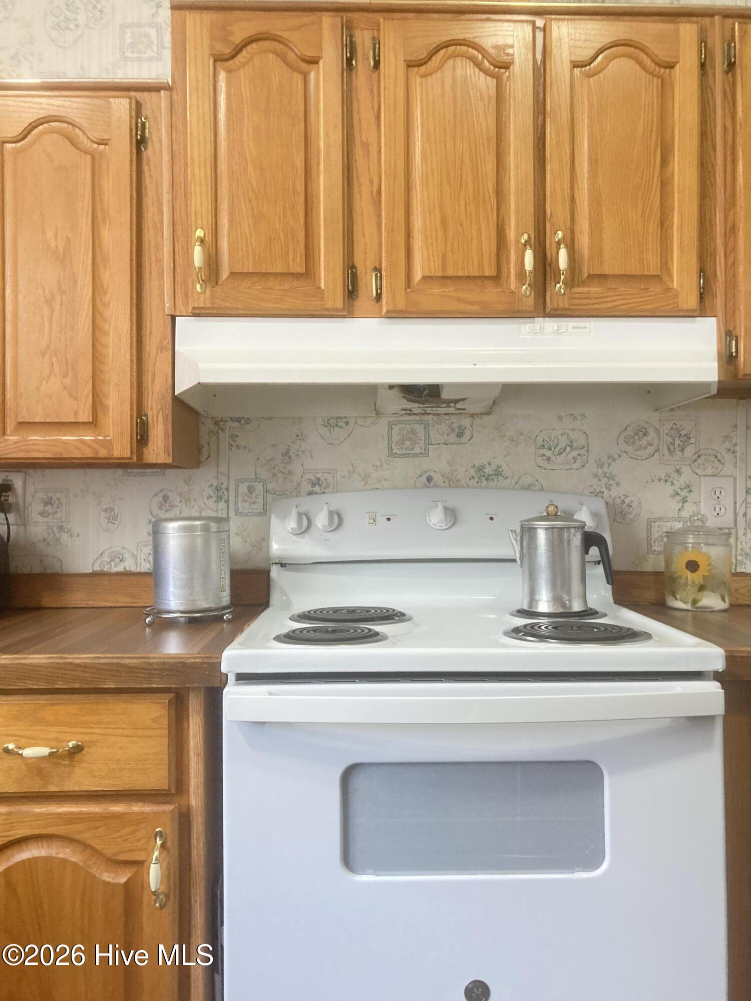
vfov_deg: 63.4
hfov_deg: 49.7
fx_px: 810
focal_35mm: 28
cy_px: 500
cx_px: 376
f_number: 1.8
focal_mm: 3.99
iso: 320
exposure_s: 1/40
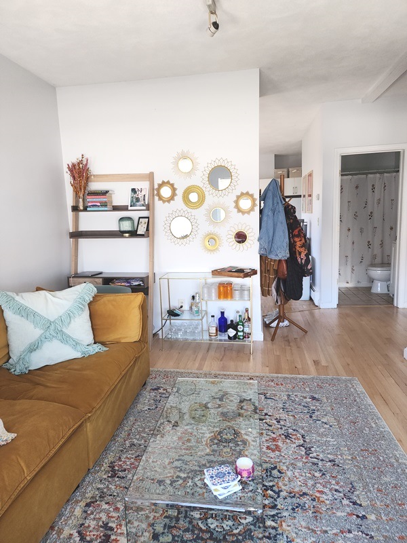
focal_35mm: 23
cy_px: 272
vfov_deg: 73.9
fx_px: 361
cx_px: 204
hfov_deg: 58.9
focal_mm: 6.4
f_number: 1.8
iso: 100
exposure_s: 1/60
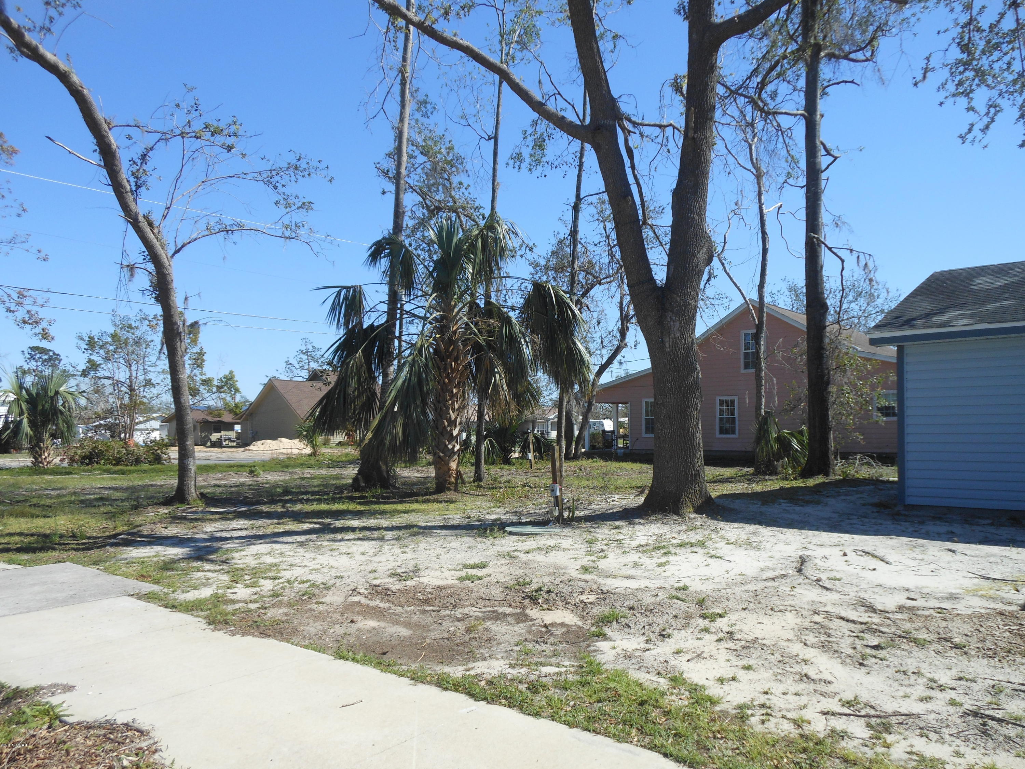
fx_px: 740
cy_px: 384
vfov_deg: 54.9
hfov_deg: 69.4
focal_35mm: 25
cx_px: 512
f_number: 3.2
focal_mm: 4.5
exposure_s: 1/800
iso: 80
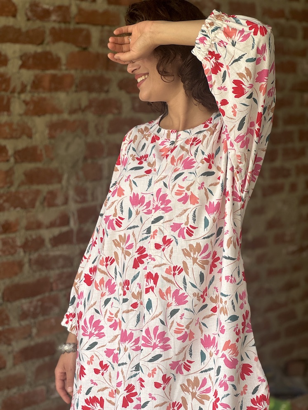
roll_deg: -0.4
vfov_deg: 25.3
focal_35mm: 77
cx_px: 154
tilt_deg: -7.3
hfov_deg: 19.1
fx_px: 913
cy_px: 205
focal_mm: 9
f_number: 2.8
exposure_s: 1/115
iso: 25
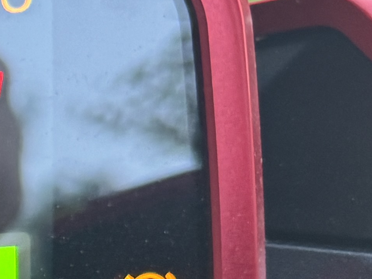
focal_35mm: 143
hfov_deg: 10.9
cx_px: -611
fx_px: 1537
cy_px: 256
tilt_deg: -35.7
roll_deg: -12.5
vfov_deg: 10.3
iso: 160
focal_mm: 6.76
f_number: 1.78
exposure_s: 1/50
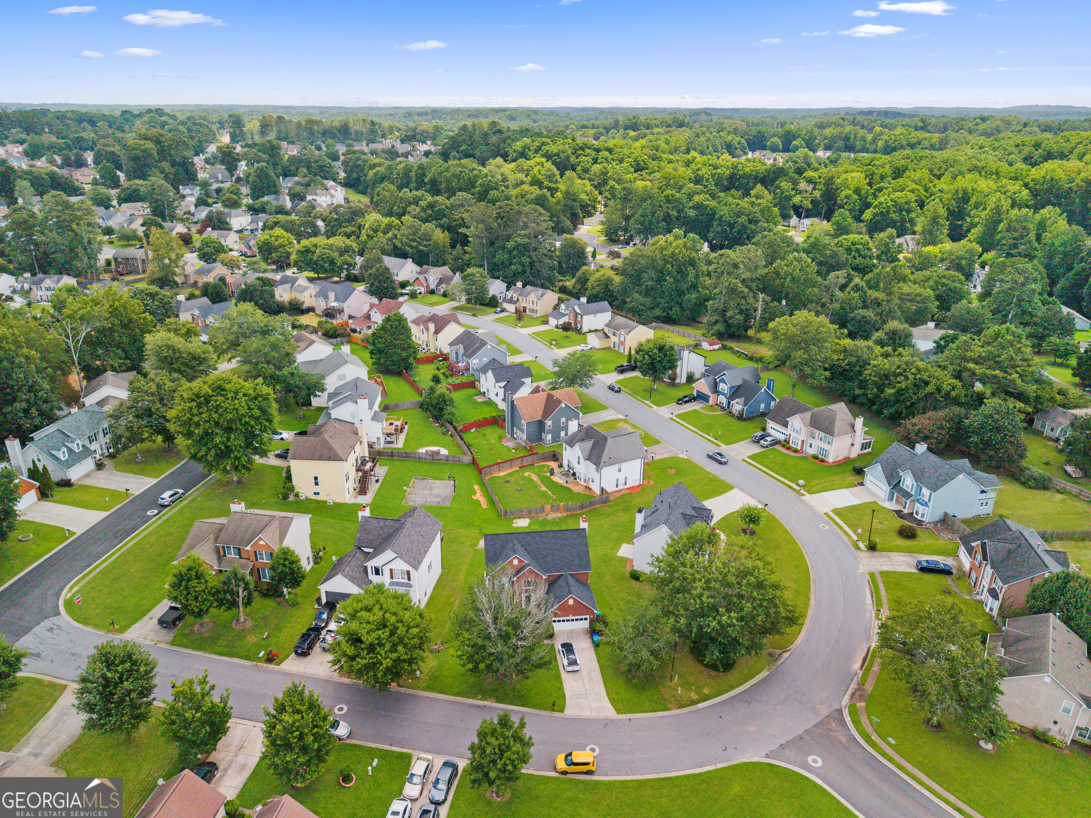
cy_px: 409
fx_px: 756
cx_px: 546
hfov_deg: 71.6
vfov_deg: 56.8
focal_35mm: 24
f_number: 1.8
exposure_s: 1/60
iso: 190
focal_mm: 8.67
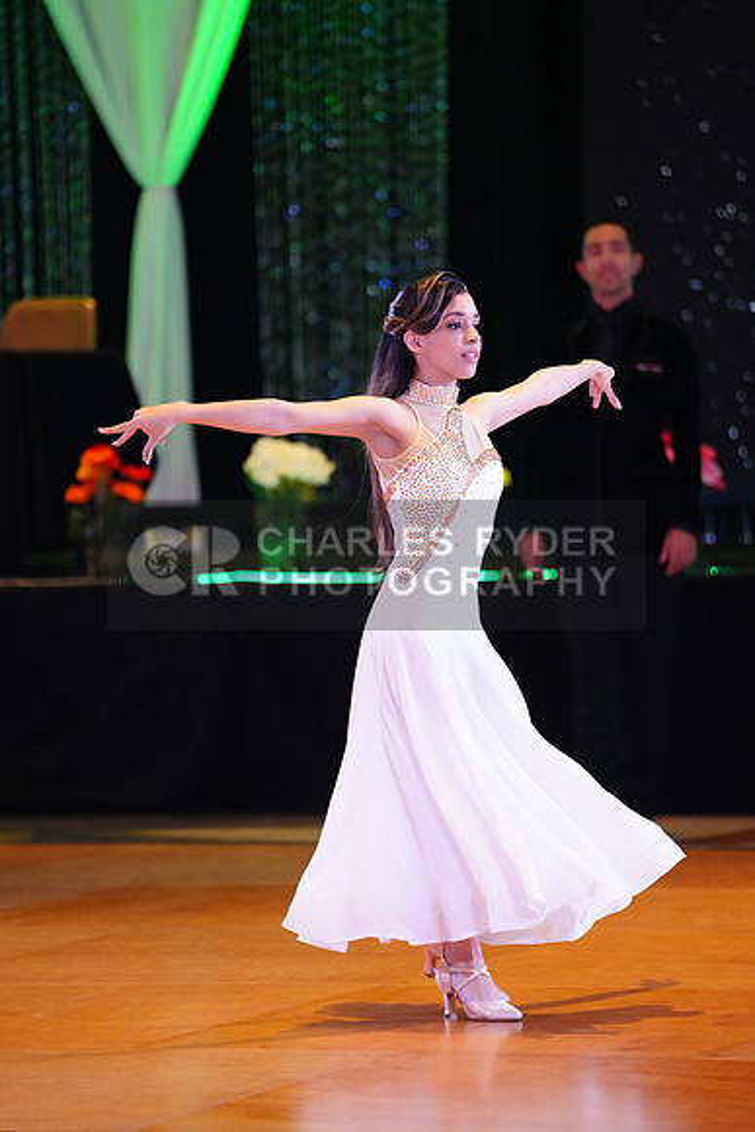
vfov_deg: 10.3
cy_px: 566
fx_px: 6287
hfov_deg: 6.9
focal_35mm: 200
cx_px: 378
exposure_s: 1/400
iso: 5000
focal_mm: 200
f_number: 2.8
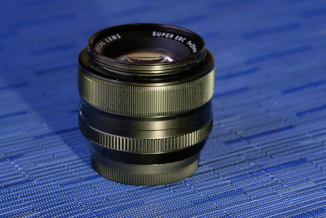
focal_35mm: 135
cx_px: 163
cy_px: 109
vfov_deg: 10.2
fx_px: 1223
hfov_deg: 15.2
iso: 800
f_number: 7.1
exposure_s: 1/4
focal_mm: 90
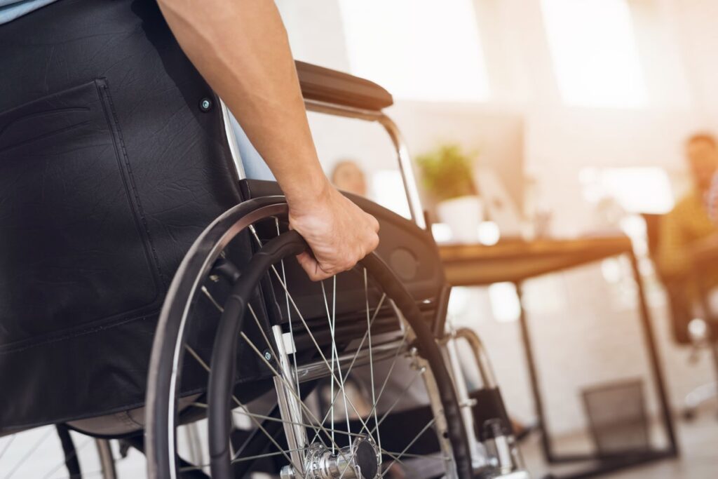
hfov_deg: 39.6
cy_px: 240
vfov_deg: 27.0
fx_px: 997
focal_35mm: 50
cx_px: 359
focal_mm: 50
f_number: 2.8
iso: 320
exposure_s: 1/125
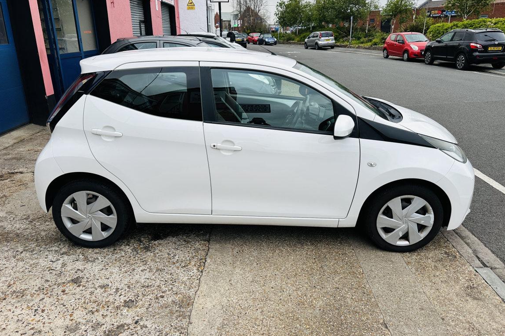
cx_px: 253
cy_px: 158
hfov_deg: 69.4
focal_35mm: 26
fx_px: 365
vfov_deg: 49.5
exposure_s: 1/255
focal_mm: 6.86
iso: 80
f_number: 1.78
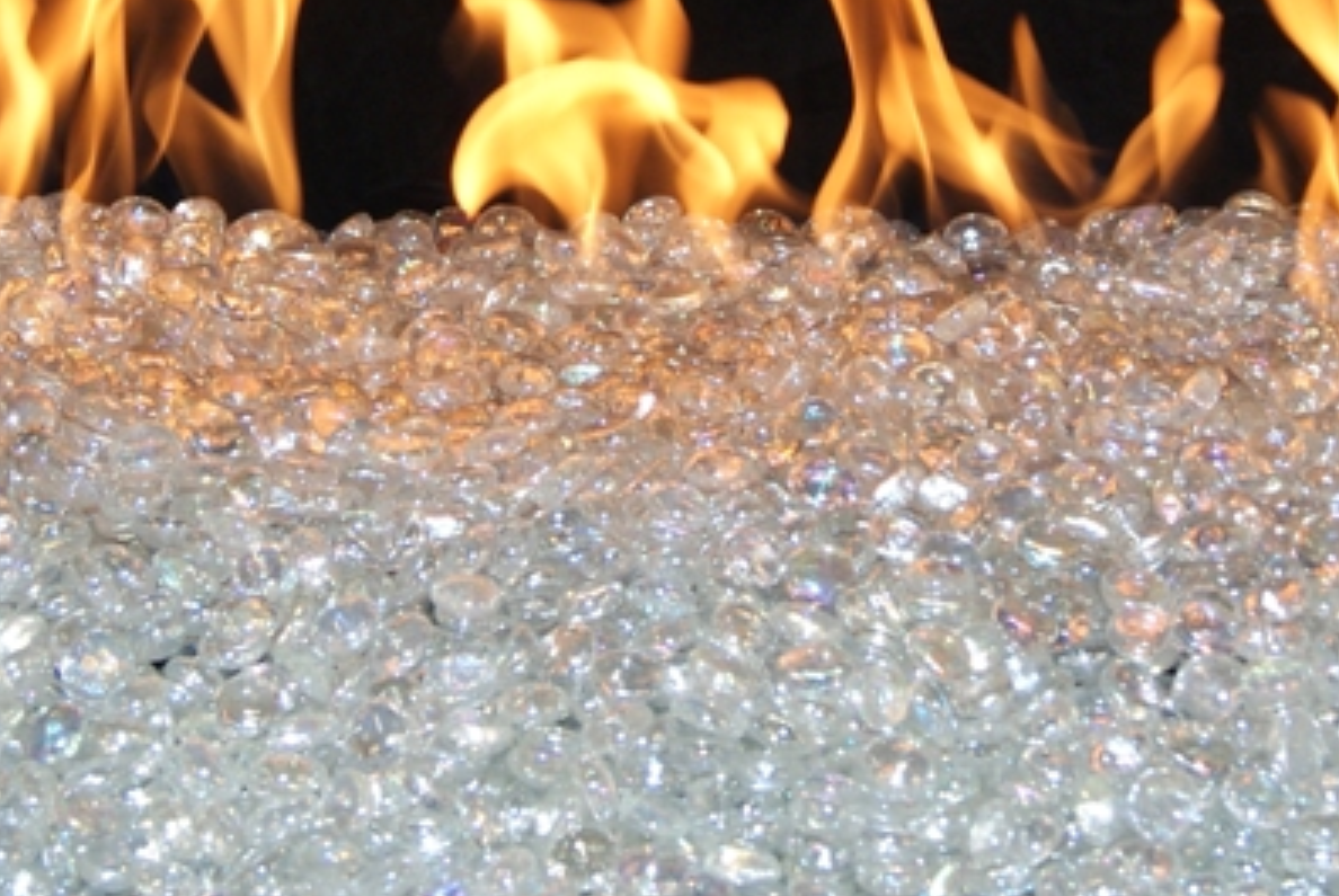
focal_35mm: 106
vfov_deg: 12.8
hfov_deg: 19.3
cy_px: 68
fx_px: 3947
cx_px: 697
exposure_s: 1/80
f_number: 4.5
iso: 160
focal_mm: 35
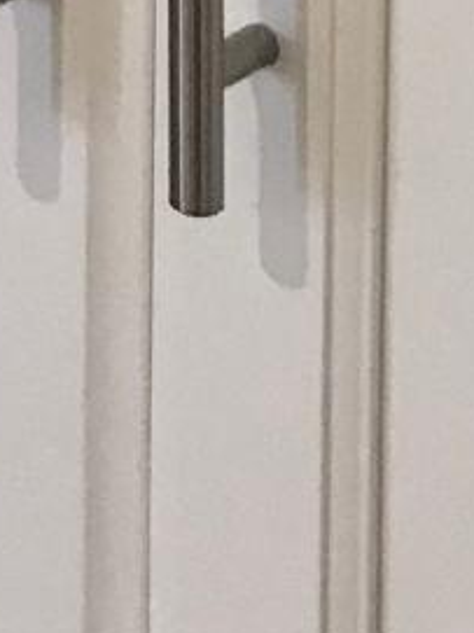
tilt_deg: -3.8
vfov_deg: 8.4
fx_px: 3782
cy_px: -1110
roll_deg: +0.1
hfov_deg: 6.6
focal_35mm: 207
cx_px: -862
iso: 40
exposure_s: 1/15
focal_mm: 3.99
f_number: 1.8
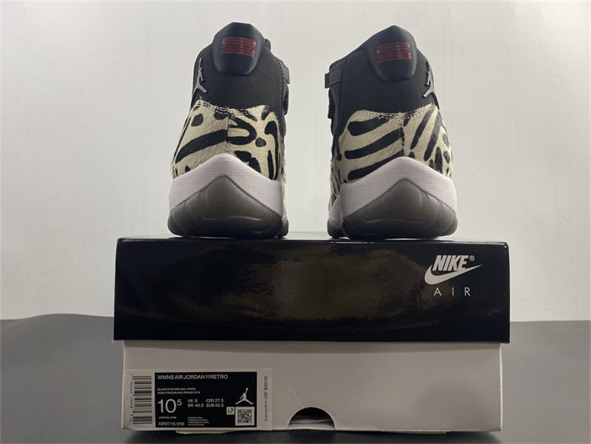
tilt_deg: +3.4
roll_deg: -0.1
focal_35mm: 26
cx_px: 296
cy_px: 222
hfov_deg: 67.3
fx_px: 444
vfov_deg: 53.1
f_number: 1.8
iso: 50
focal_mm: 4.25
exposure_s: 1/100
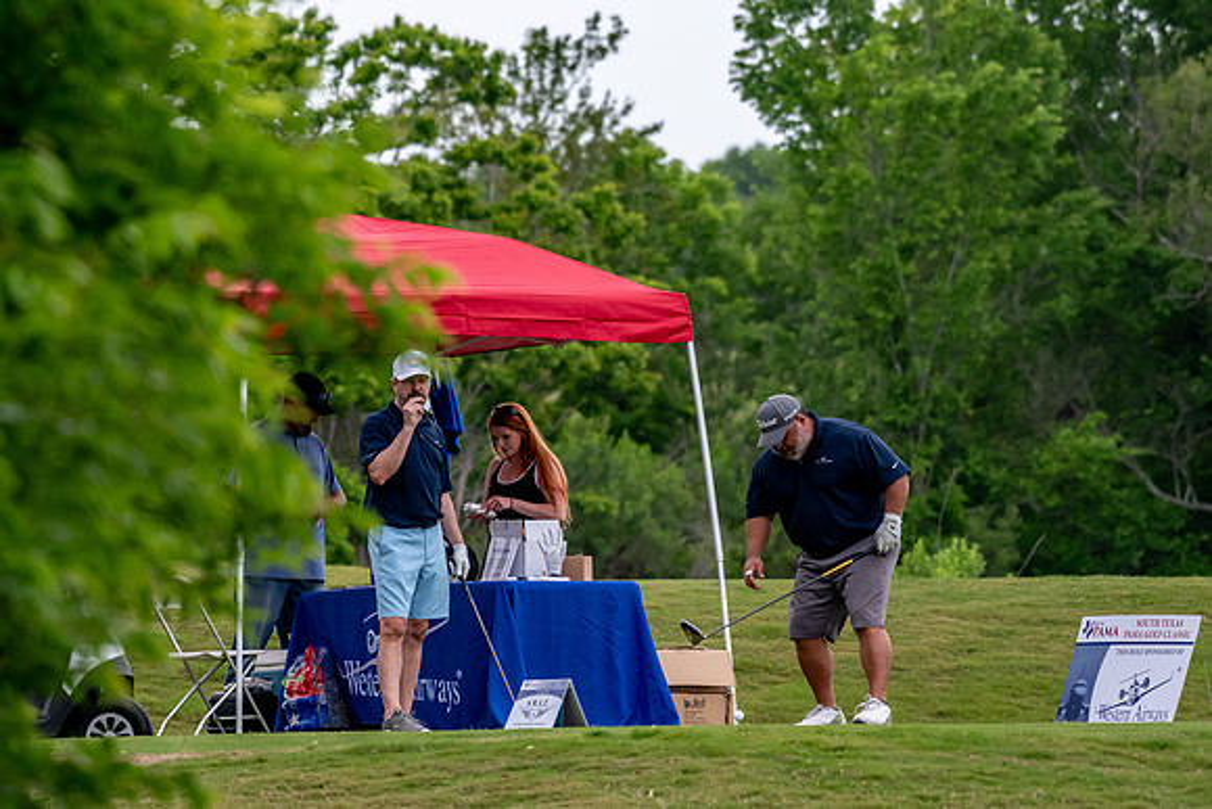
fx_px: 13638
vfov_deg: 3.4
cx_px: 606
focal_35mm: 405
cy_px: 404
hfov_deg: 5.1
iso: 1000
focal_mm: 270
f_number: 5.6
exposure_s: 1/2000
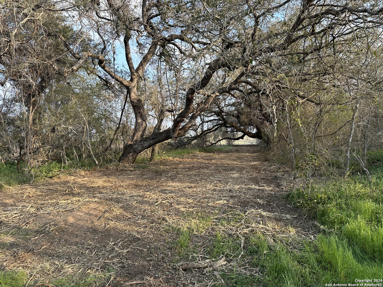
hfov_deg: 71.6
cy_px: 144
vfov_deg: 56.8
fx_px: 266
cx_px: 192
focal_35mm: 24
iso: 80
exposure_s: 1/690
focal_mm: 6.86
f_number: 1.78
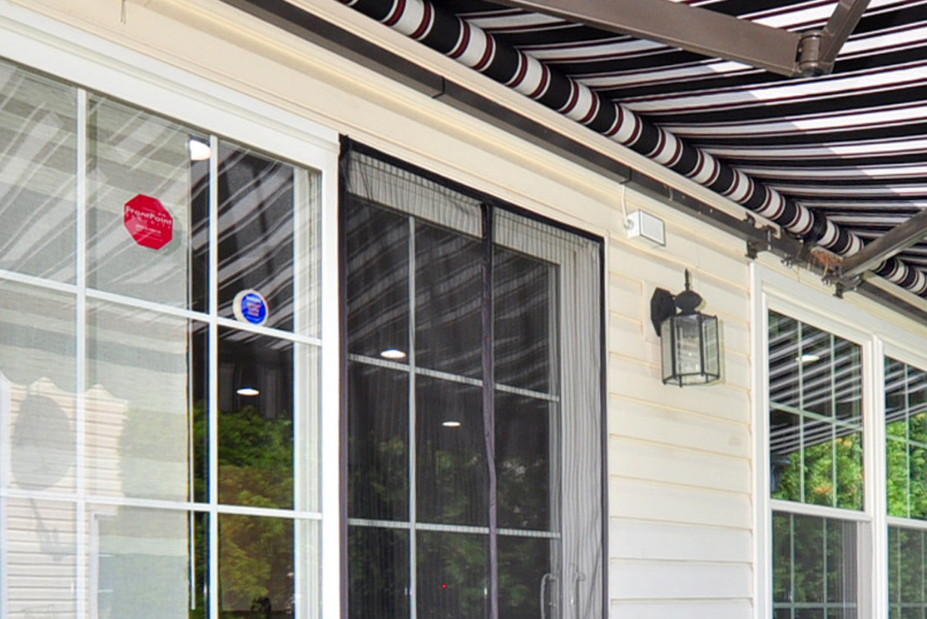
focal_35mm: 39
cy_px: 599
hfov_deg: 49.0
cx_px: 582
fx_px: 1004
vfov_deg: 31.9
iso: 200
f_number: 6.3
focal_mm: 10
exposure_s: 1/125
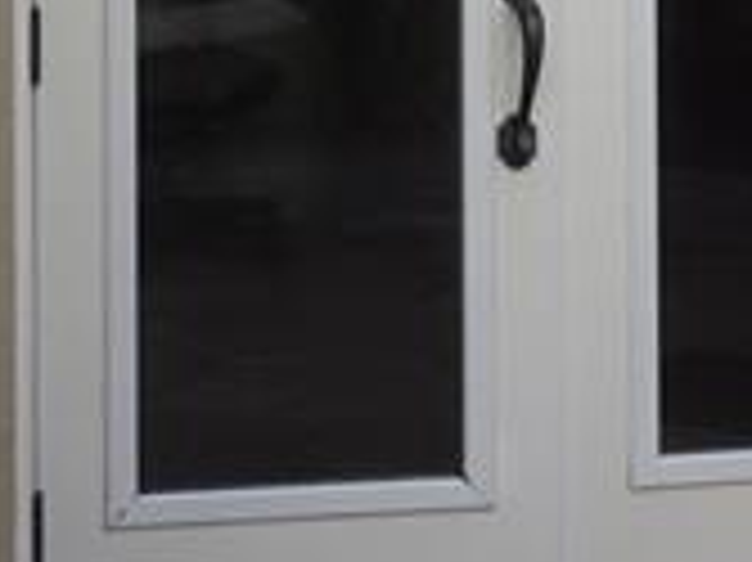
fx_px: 3191
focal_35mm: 147
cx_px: 126
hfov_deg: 13.4
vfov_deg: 9.8
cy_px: -265
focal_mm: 4.1
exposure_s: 1/200
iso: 80
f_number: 3.5
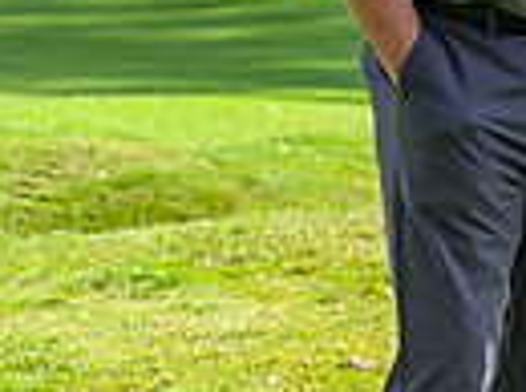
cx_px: 1283
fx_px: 6871
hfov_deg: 4.3
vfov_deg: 3.3
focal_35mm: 453
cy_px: 16
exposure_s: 1/640
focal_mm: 92
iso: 500
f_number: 5.6
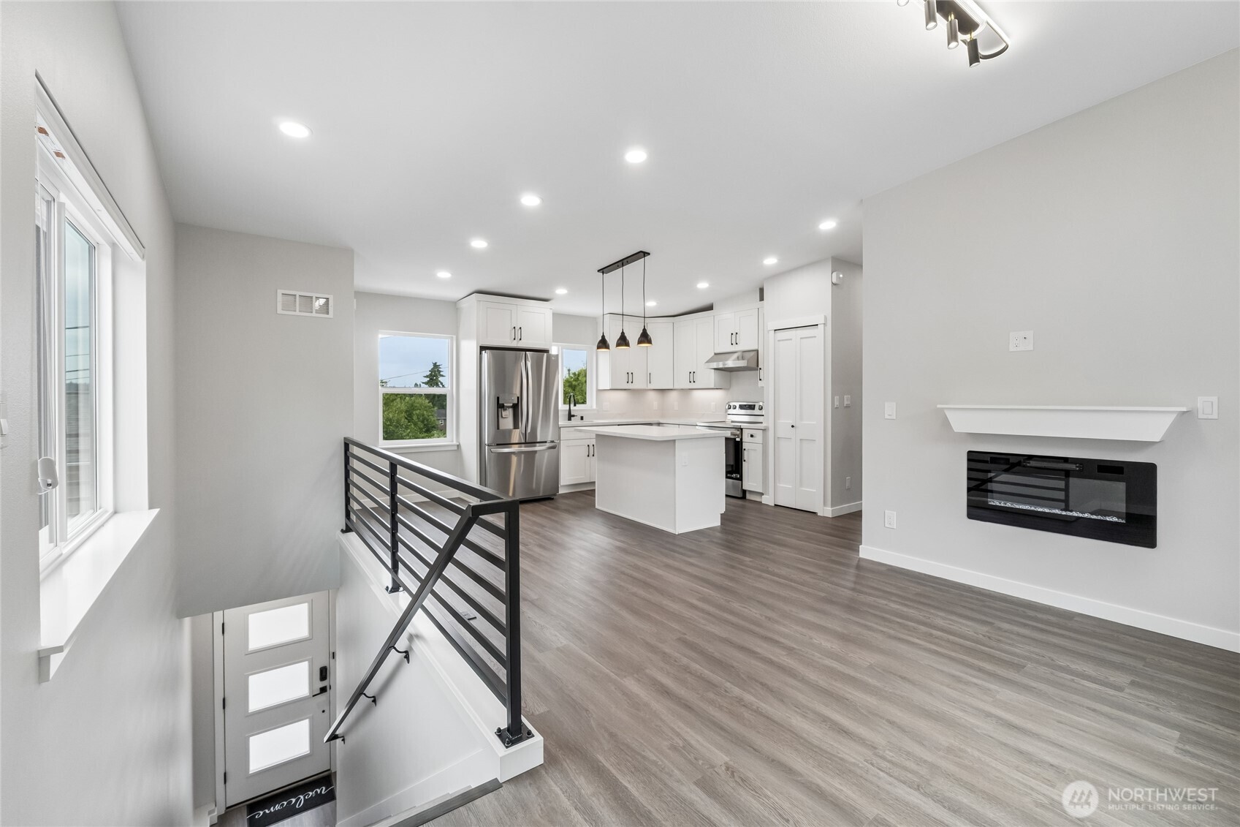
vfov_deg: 77.3
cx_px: 620
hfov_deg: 100.4
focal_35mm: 15
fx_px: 517
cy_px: 414
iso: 250
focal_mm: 10
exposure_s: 1/15
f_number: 9
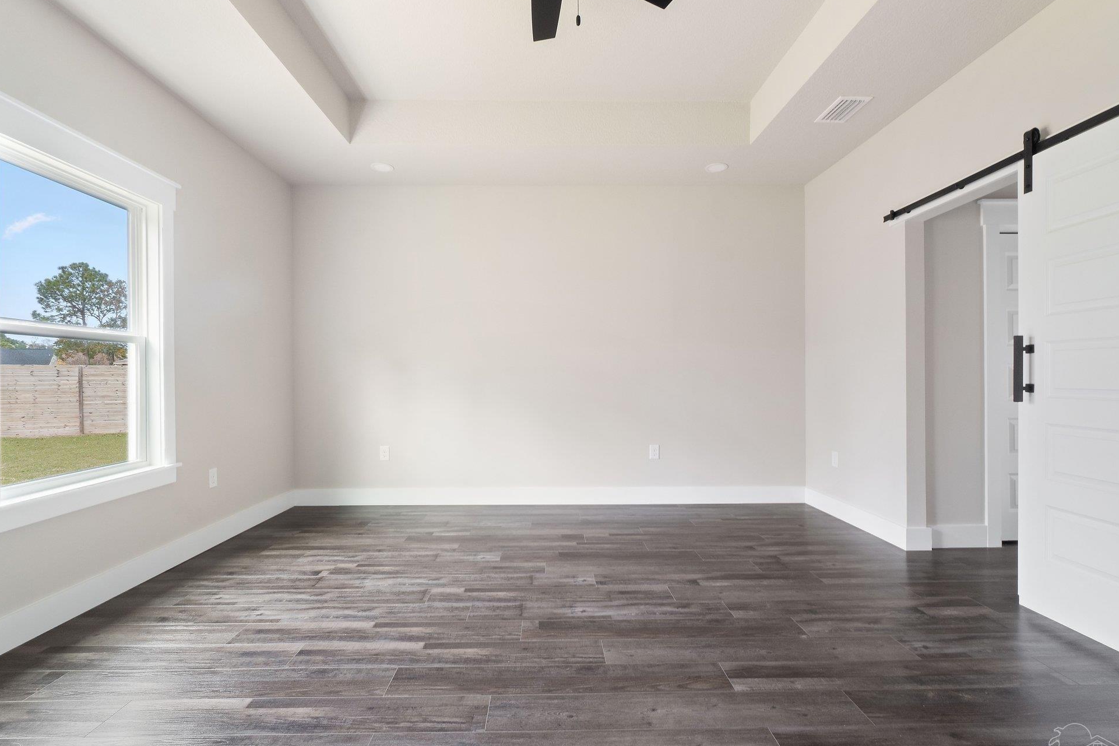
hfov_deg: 96.7
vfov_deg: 73.7
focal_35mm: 16
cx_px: 557
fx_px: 497
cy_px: 389
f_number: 11
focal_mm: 10
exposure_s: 1
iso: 400
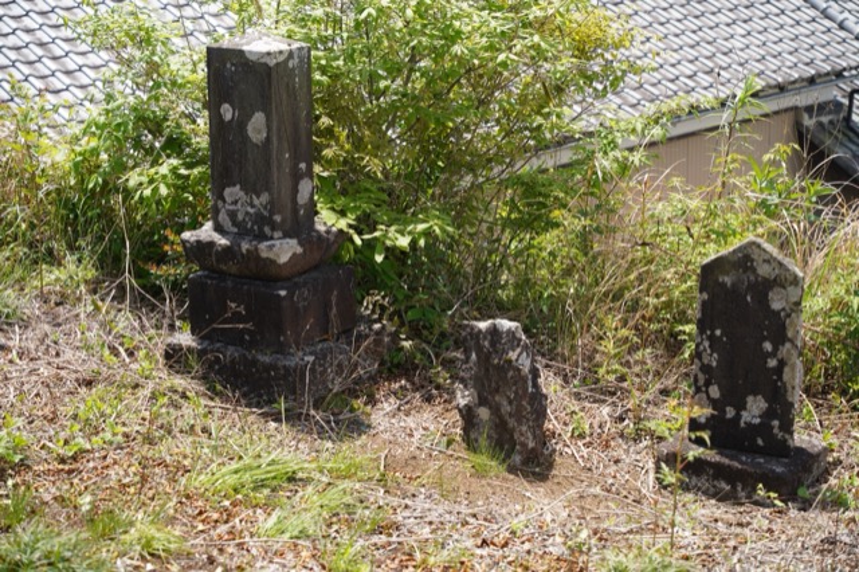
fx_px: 1836
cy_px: 286
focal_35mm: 77
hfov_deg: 26.3
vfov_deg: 17.7
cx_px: 430
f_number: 5.6
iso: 100
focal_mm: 77
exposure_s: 1/250
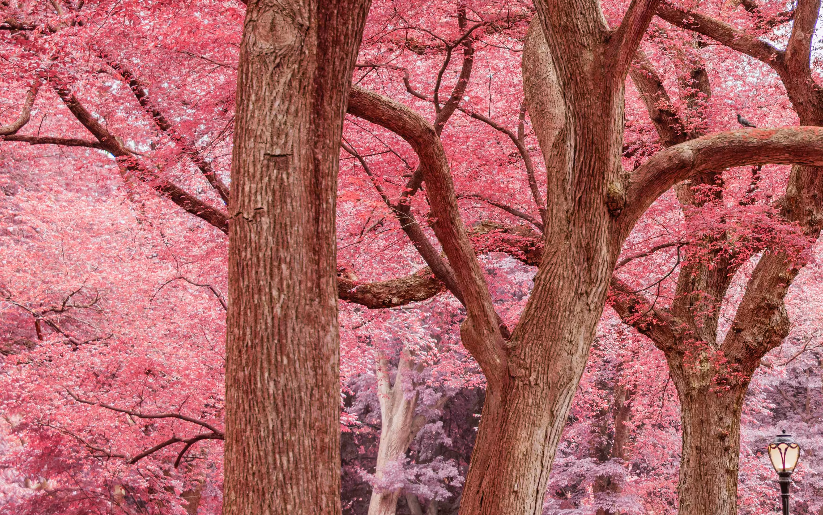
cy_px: 222
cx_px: 722
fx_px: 4015
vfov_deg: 7.3
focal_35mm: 179
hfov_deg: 11.6
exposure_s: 1/640
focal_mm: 85
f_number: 3.2
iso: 200
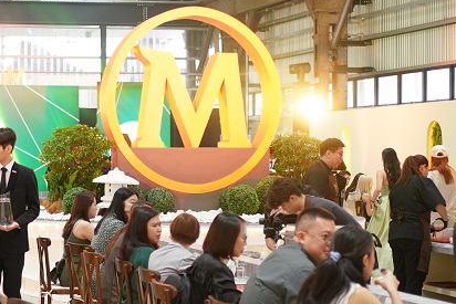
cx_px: 61
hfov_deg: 19.7
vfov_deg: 13.4
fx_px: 1292
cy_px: 145
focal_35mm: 102
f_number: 2
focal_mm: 35
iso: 1250
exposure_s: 1/200
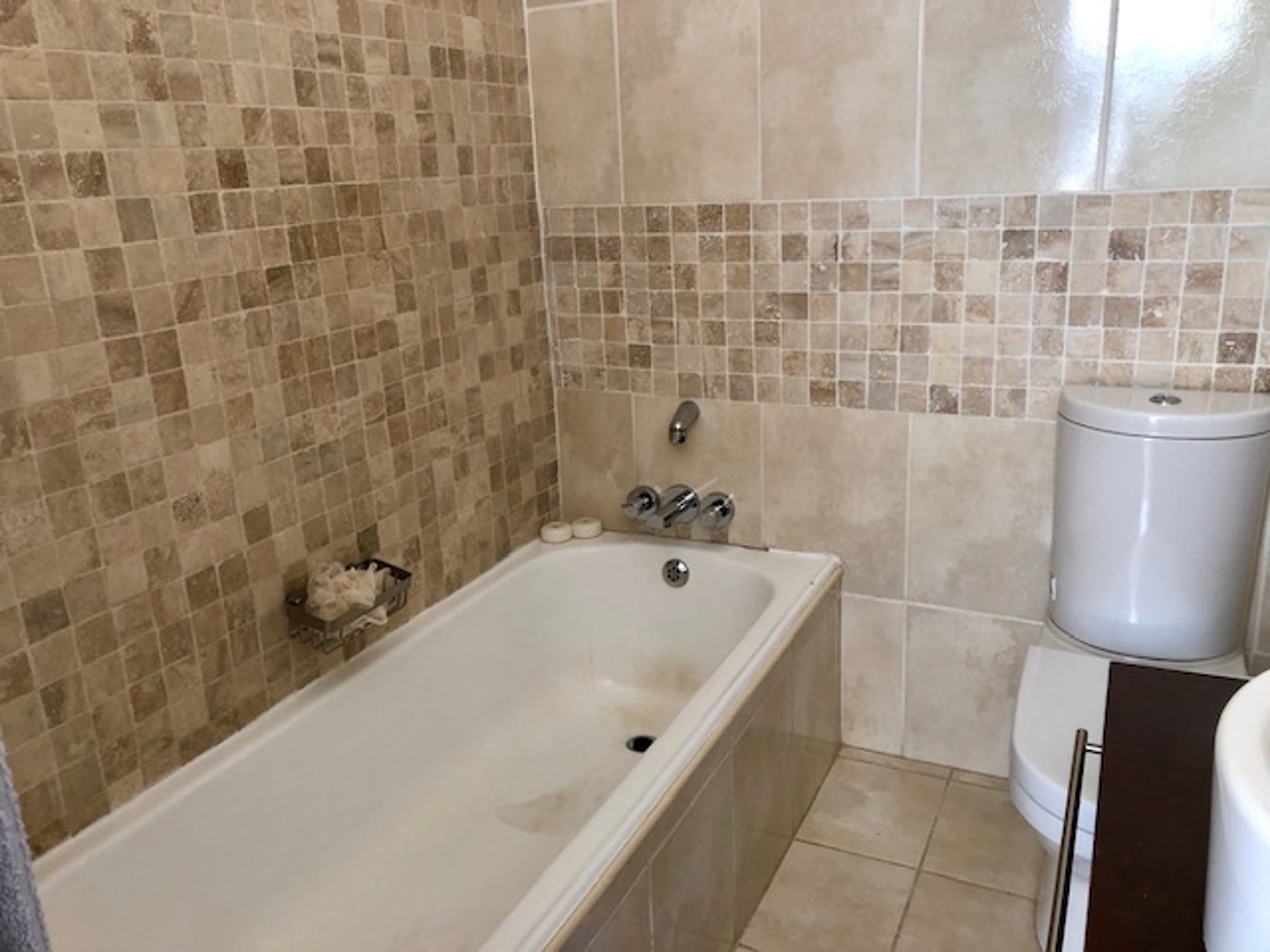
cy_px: 476
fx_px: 1027
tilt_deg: -15.7
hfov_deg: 63.4
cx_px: 635
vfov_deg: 49.7
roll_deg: +3.0
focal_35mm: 28
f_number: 1.8
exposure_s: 1/20
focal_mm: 4
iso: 40
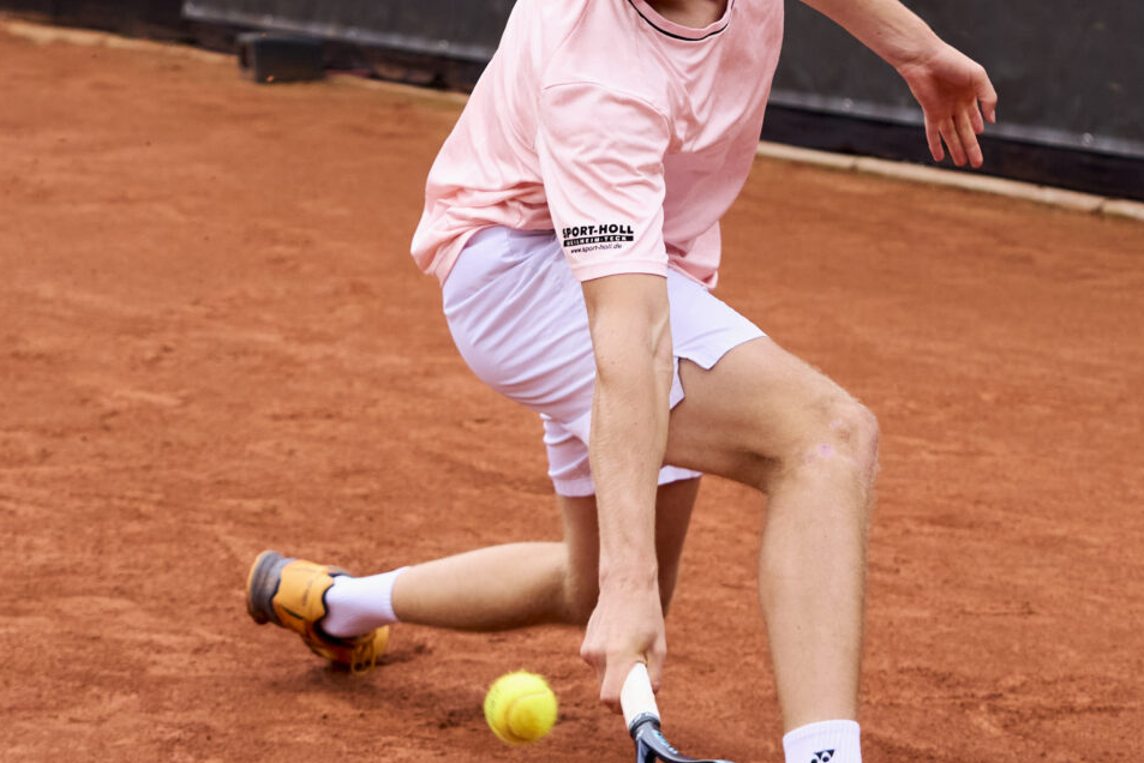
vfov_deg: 7.3
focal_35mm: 188
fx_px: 5976
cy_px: 93
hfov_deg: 10.9
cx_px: 514
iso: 1000
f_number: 4
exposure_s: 1/3200
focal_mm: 70
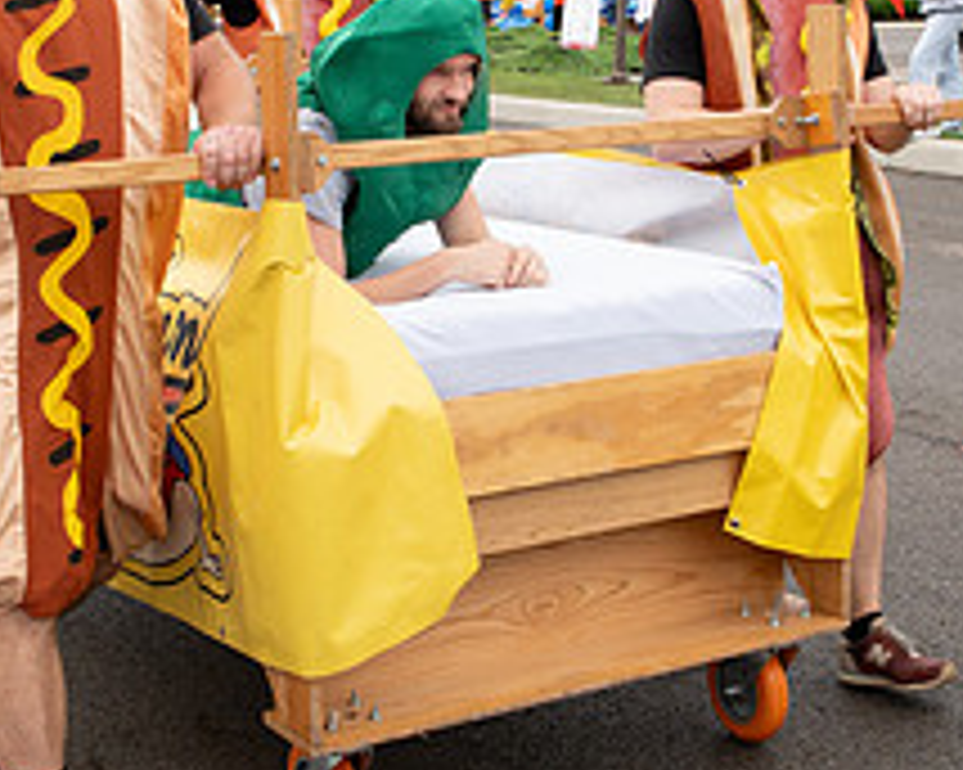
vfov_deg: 19.3
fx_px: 2251
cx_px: 451
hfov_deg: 24.1
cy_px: 247
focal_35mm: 79
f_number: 10
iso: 640
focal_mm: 29
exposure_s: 1/200
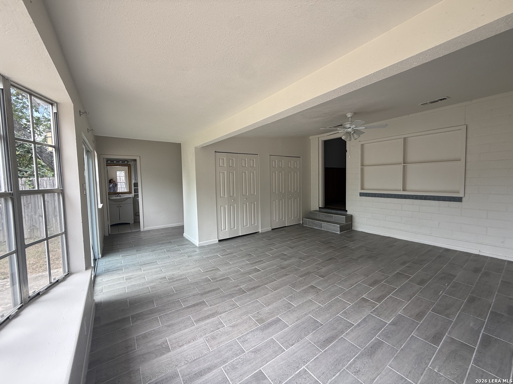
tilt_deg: -4.2
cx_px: 256
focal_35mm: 14
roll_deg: +0.9
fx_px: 207
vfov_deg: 85.7
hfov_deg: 102.1
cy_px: 192
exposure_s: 1/99
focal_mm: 2.22
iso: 50
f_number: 2.2
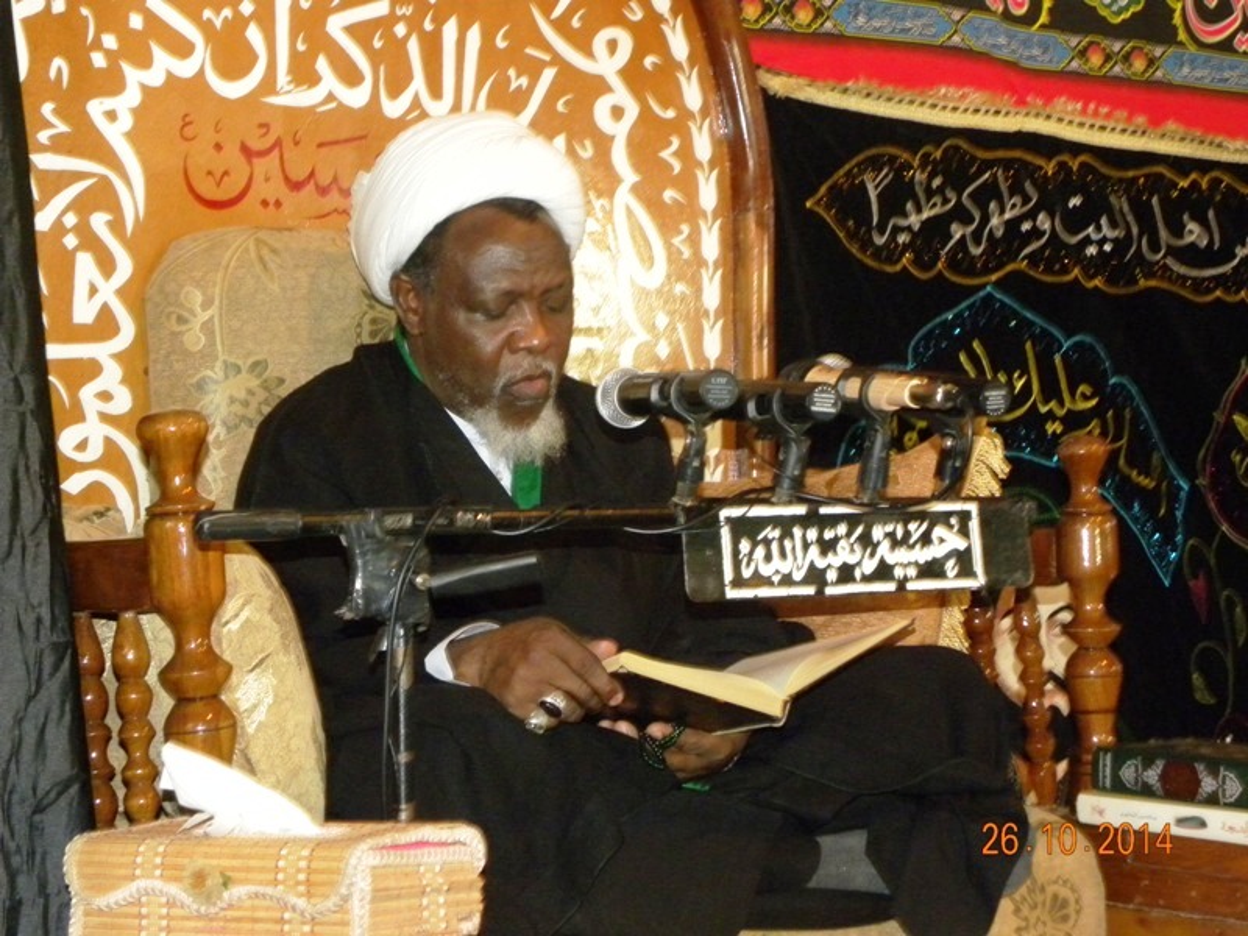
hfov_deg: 26.0
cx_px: 624
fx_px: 2704
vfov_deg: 19.6
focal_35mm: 75
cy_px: 468
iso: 400
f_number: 4
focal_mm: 13.4
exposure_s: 1/30
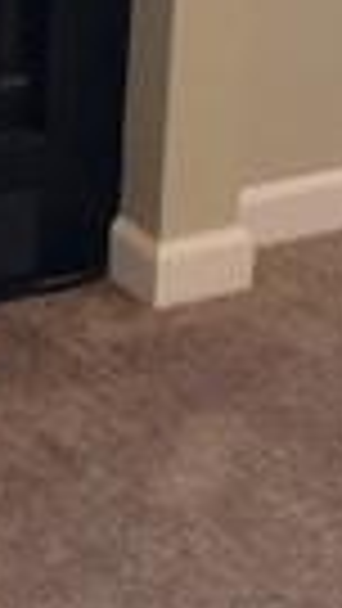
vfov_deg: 13.4
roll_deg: -1.5
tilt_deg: -12.3
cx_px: -351
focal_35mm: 150
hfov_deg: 7.7
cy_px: -347
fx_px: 2417
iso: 25
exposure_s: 1/33
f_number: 2.2
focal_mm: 4.15
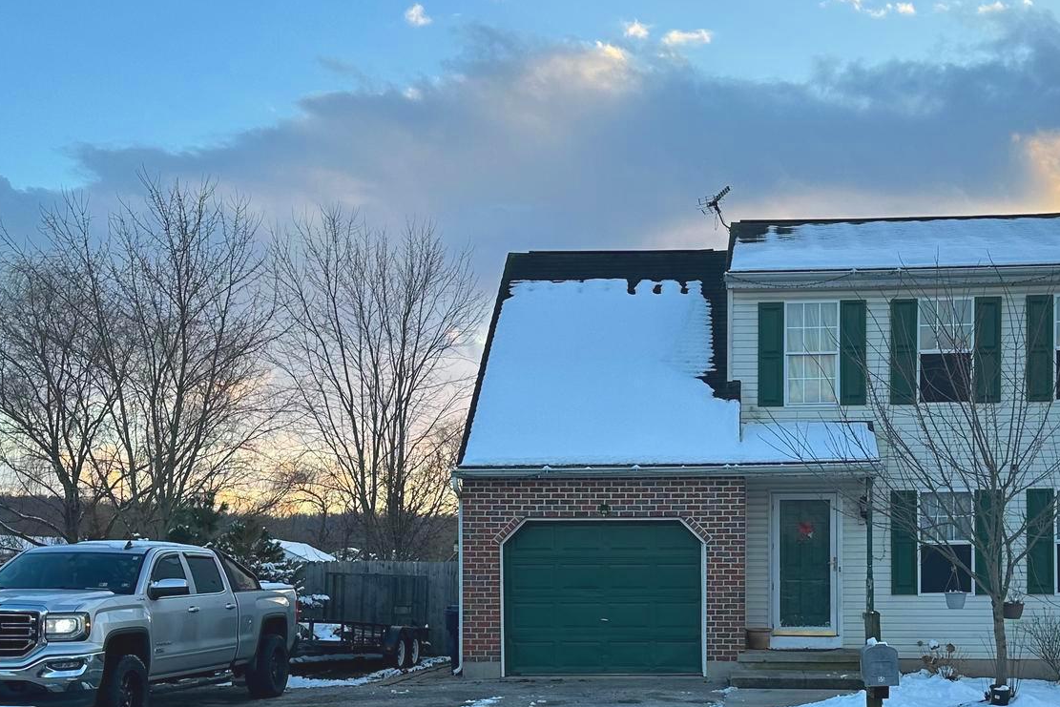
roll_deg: -0.1
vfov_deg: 28.6
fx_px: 1355
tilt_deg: +0.5
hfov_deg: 42.3
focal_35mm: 46
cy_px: 563
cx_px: 688
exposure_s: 1/489
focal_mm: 6.86
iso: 80
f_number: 1.78
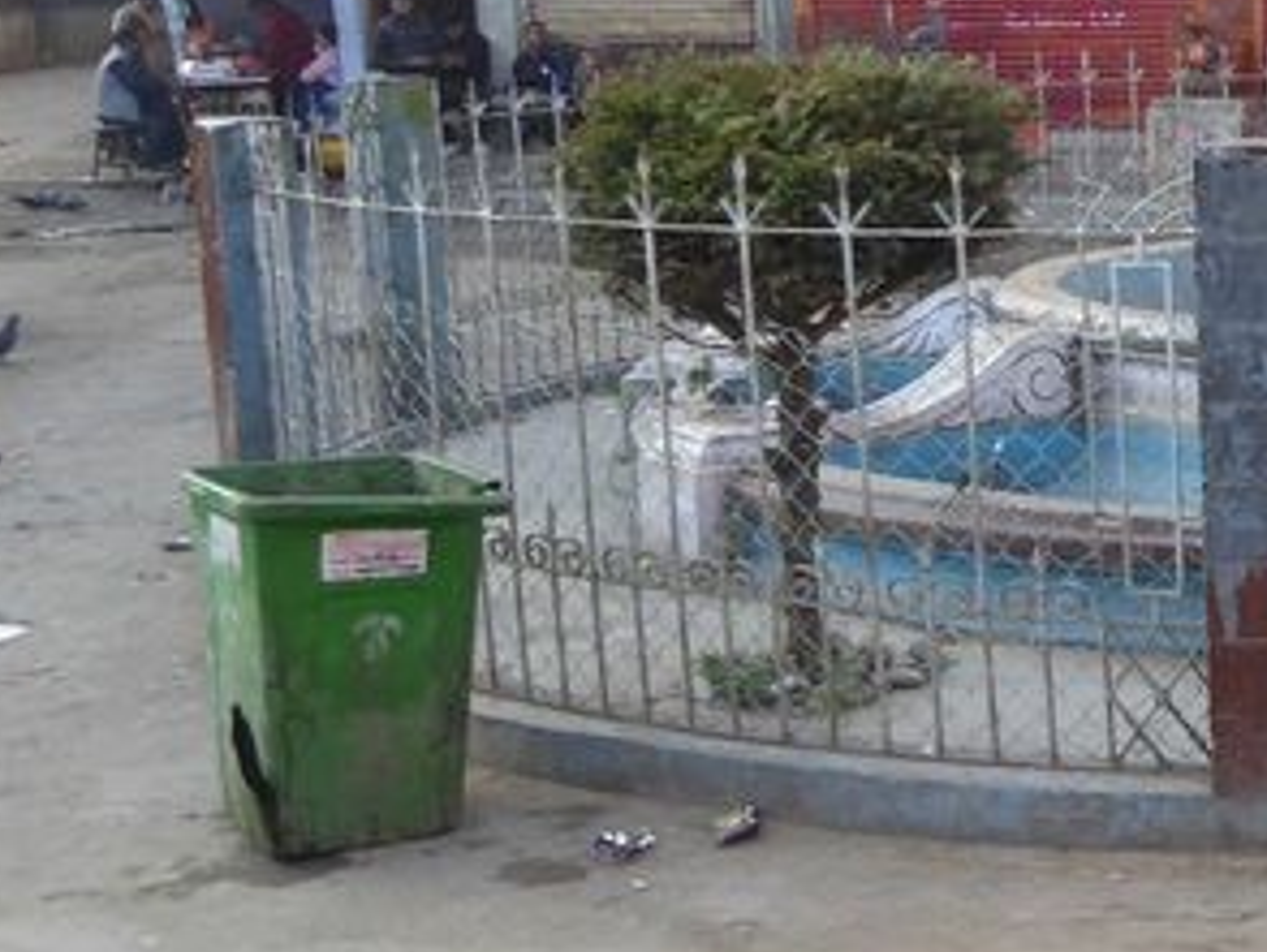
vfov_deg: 21.6
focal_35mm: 68
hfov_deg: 26.2
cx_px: 1414
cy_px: 396
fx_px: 2491
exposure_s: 1/60
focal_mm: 4.3
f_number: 3.3
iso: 100
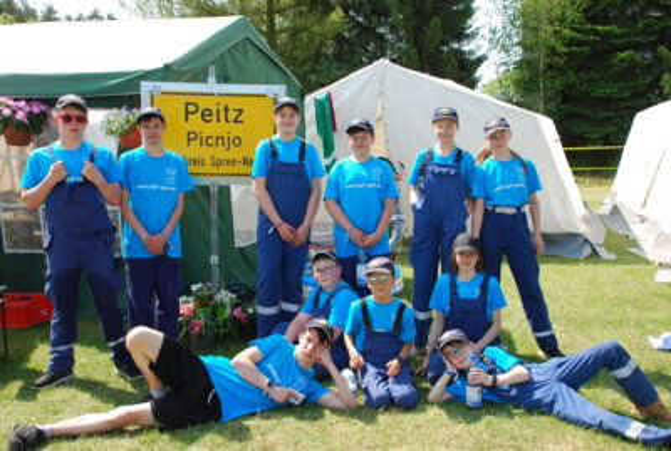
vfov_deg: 34.4
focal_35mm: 39
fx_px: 729
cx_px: 336
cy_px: 226
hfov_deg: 49.4
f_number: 5.6
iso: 100
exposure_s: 1/125
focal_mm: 26
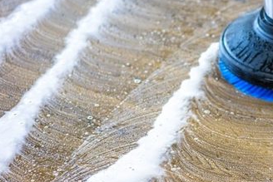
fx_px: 1017
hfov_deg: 15.1
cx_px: 251
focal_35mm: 134
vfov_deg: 10.2
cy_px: 94
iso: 500
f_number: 1.8
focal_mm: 55
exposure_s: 1/400
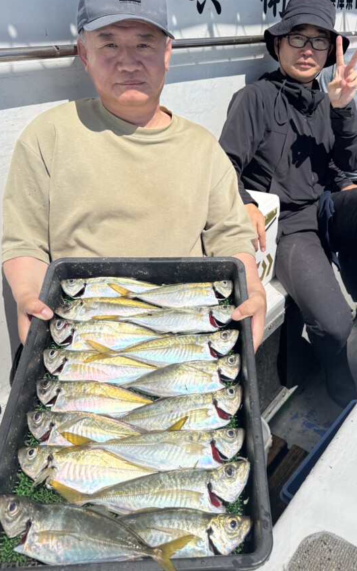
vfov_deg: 62.7
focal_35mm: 30
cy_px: 252
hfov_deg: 41.3
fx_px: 467
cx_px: 238
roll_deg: +2.5
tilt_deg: -22.7
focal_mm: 6.76
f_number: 1.78
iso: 80
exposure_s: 1/9009
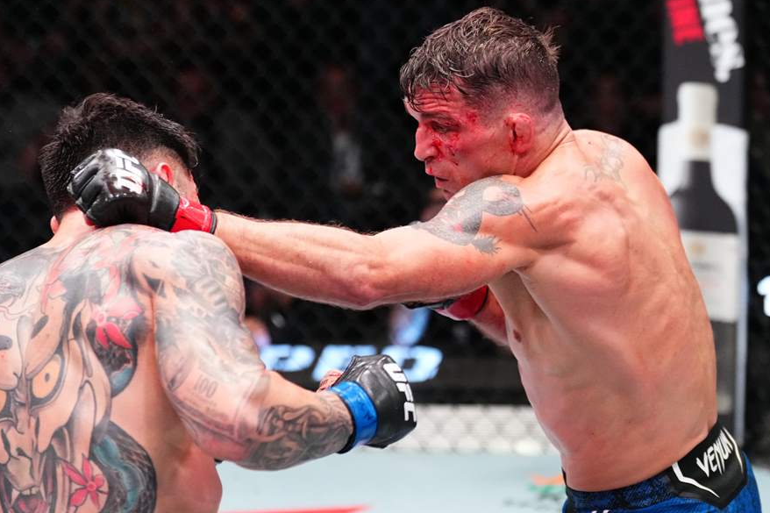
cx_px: 345
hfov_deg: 19.1
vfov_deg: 12.8
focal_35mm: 107
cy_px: 296
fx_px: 2288
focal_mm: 87
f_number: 2.8
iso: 5000
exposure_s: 1/1250
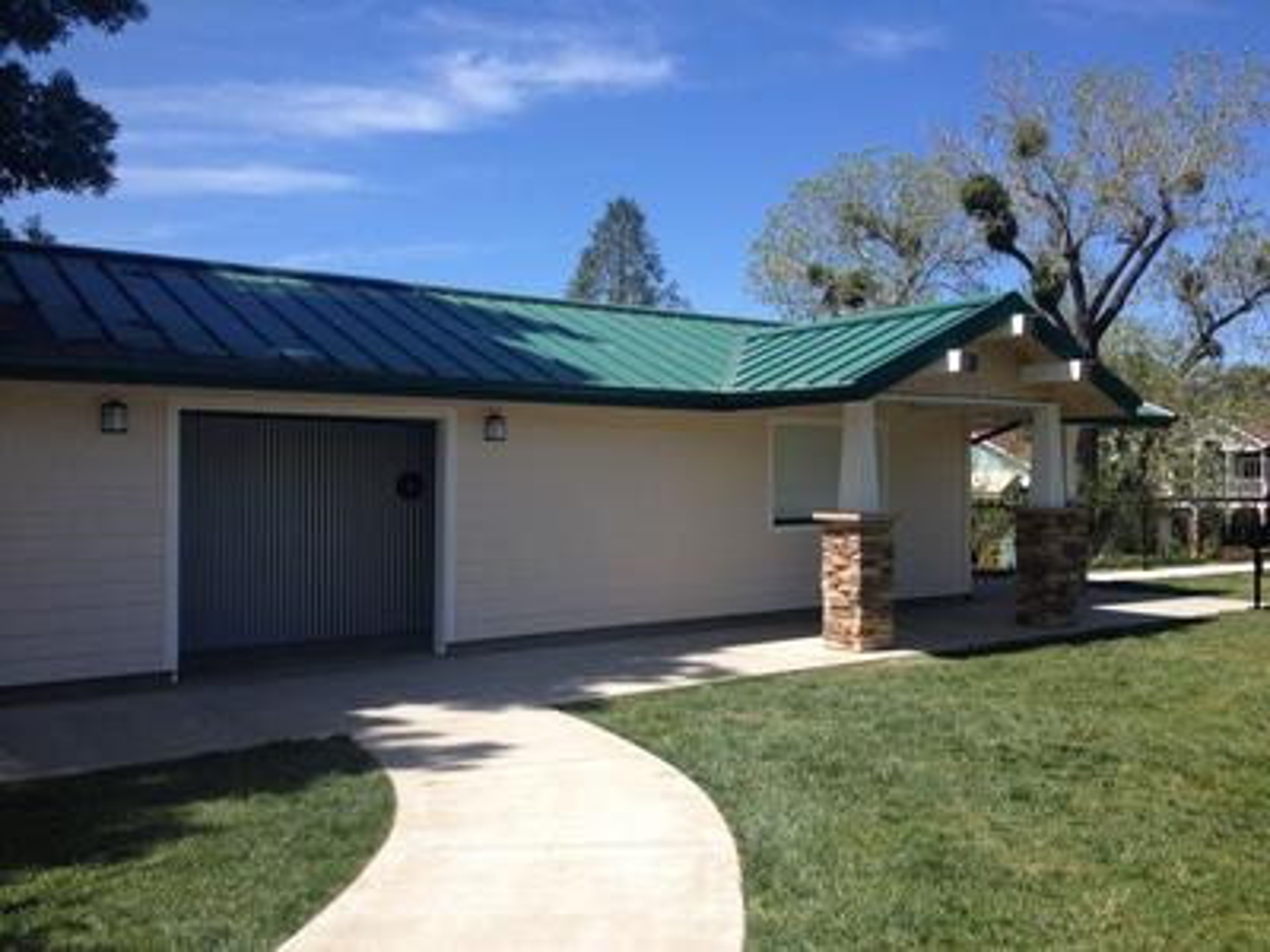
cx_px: 635
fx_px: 1284
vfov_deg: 40.7
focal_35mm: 35
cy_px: 476
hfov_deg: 52.6
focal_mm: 4.28
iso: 50
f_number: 2.4
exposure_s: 1/1534
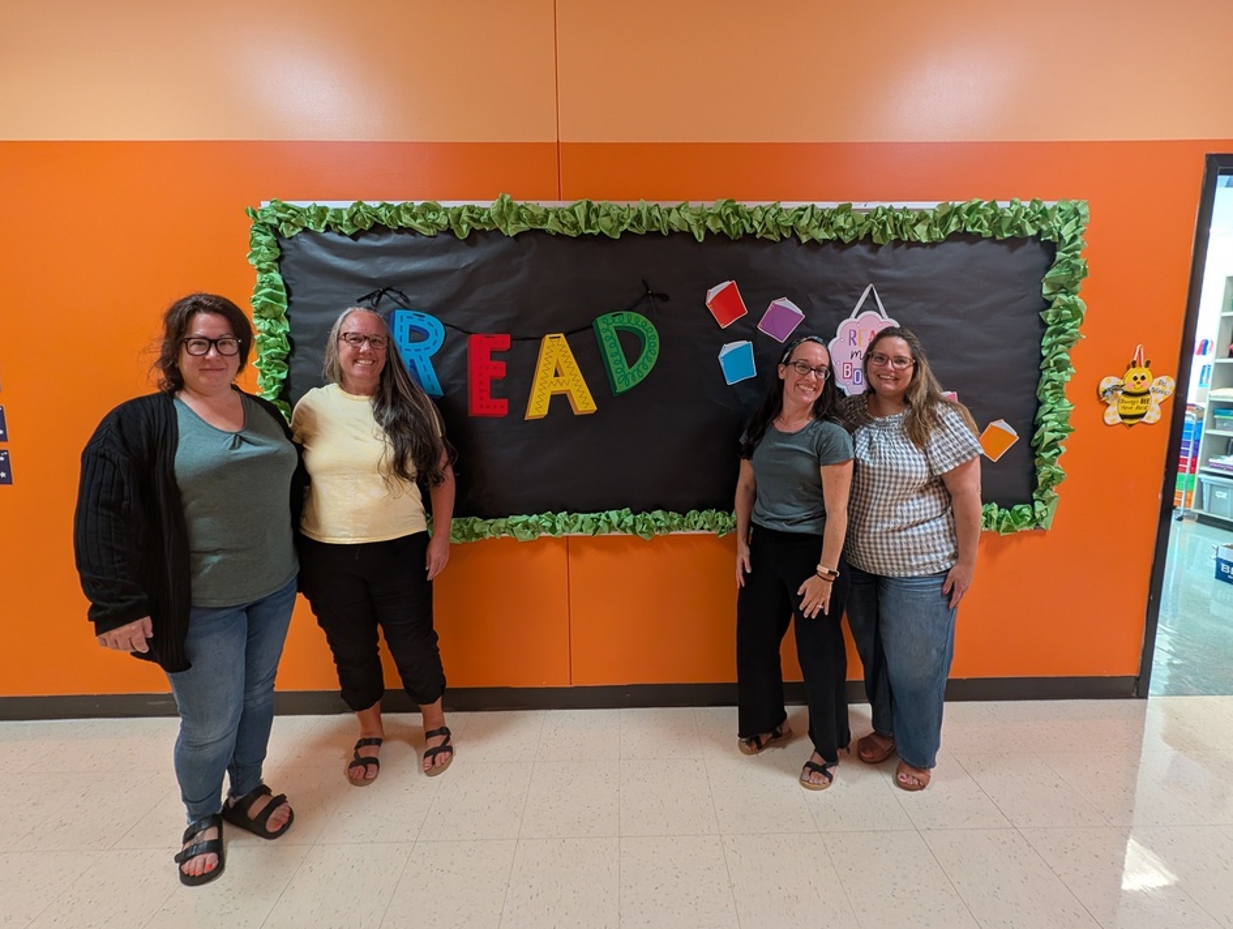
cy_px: 429
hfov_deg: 106.1
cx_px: 624
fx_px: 464
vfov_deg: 89.9
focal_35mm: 13
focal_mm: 2.02
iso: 193
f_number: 1.7
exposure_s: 1/40
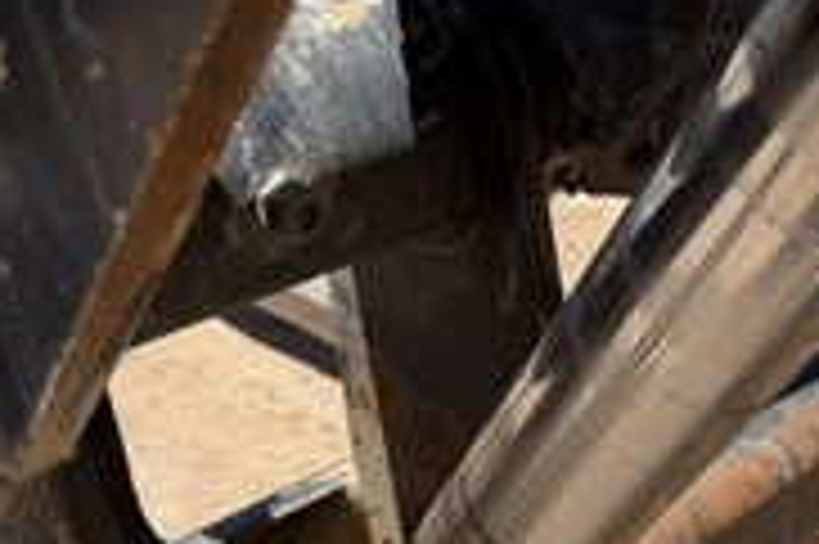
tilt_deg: -42.7
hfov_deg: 35.0
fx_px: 1250
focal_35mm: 55
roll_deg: -7.5
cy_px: 652
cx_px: 670
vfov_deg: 22.6
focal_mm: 6.76
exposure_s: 1/4673
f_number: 1.78
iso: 80
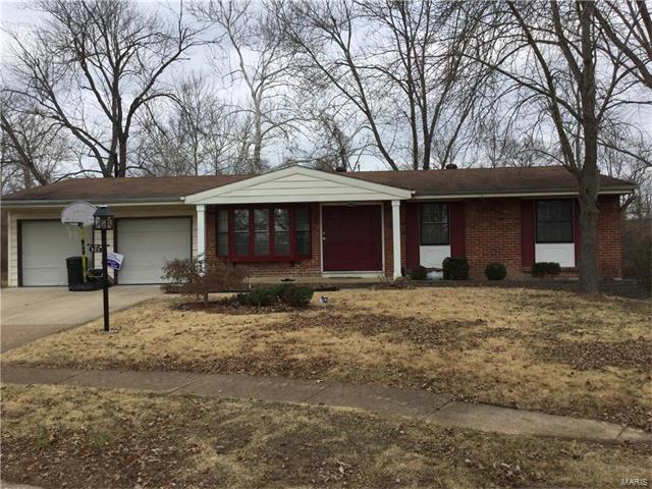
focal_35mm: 31
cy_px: 244
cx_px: 326
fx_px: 584
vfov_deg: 45.4
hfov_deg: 58.4
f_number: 2.4
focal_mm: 3.3
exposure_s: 1/715
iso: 25
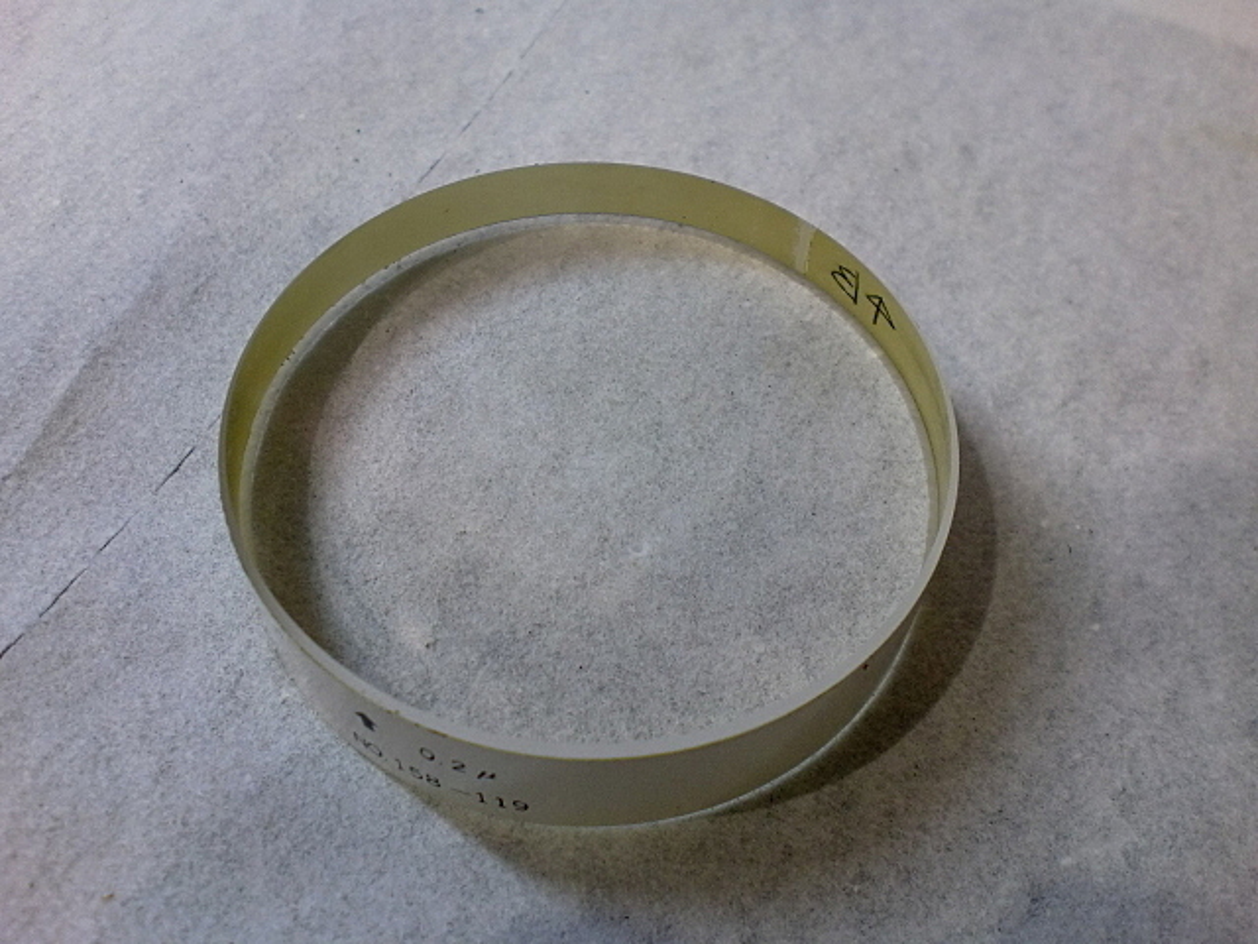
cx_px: 629
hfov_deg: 52.6
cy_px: 472
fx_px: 1272
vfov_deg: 40.7
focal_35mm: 35
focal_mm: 6.3
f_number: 3.1
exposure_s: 1/60
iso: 160
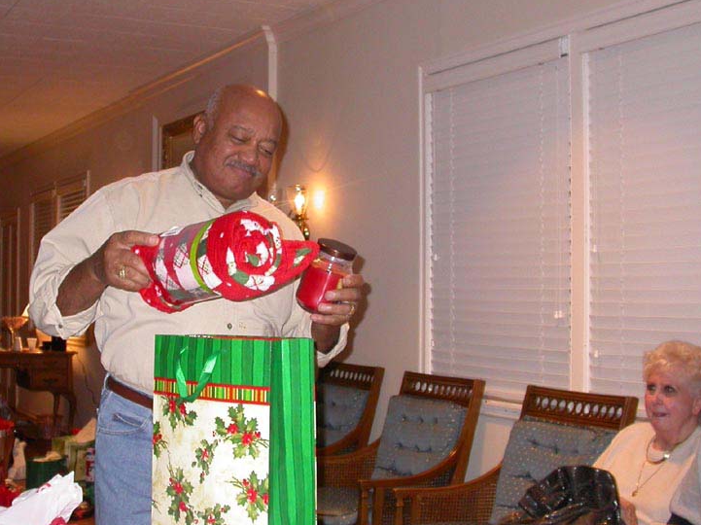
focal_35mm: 54
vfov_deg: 27.0
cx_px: 247
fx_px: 1093
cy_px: 253
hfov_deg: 35.3
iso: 200
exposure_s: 1/60
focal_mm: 7.85
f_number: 2.6
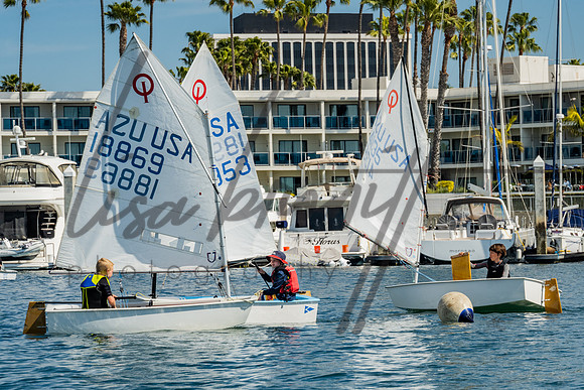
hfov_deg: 11.9
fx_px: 2794
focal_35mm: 172
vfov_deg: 8.0
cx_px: 382
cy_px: 199
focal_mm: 120
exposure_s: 1/250
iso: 250
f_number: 10
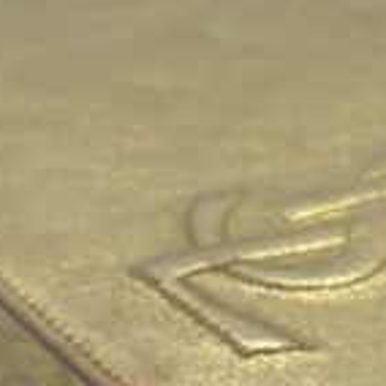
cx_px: 590
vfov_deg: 10.2
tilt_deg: -31.0
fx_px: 2094
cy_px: 582
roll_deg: -0.1
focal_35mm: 166
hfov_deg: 10.2
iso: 32
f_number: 1.5
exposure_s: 1/108
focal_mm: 5.7
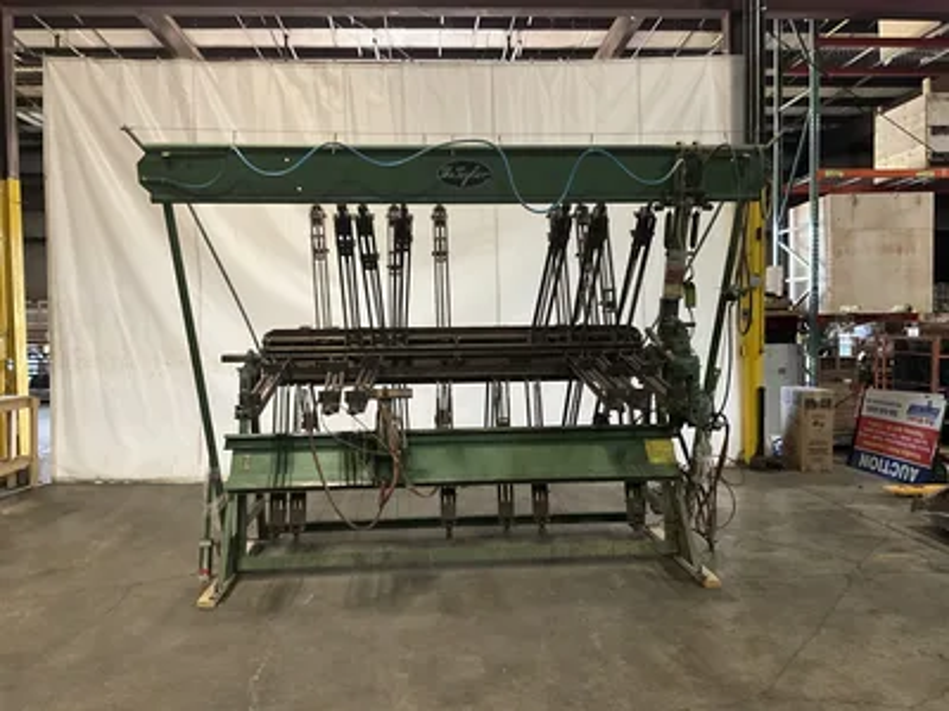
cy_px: 356
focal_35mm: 29
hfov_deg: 61.7
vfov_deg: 48.2
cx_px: 474
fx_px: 795
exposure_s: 1/60
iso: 250
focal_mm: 3
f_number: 1.8
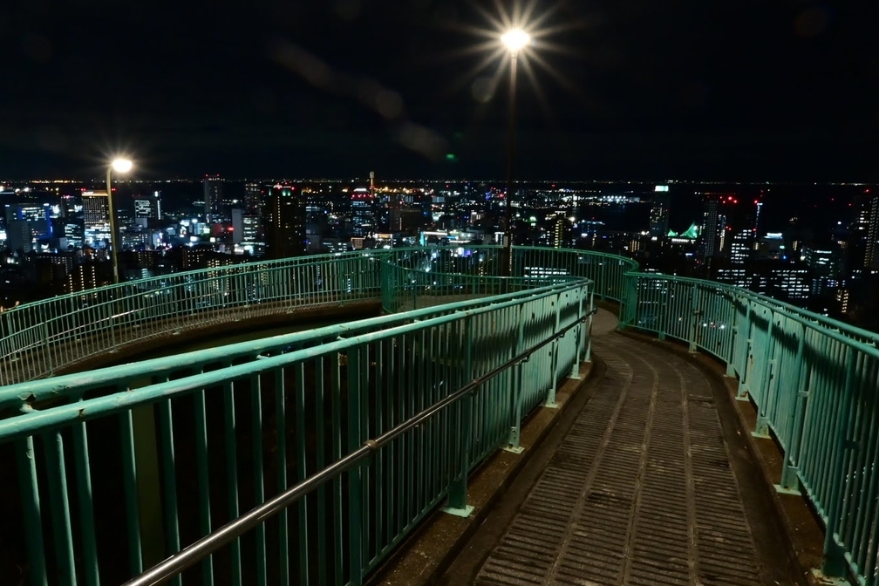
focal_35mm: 25
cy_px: 297
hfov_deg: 71.3
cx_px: 390
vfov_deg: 51.3
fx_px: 610
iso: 800
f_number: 16
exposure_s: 1/1.6
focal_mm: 14
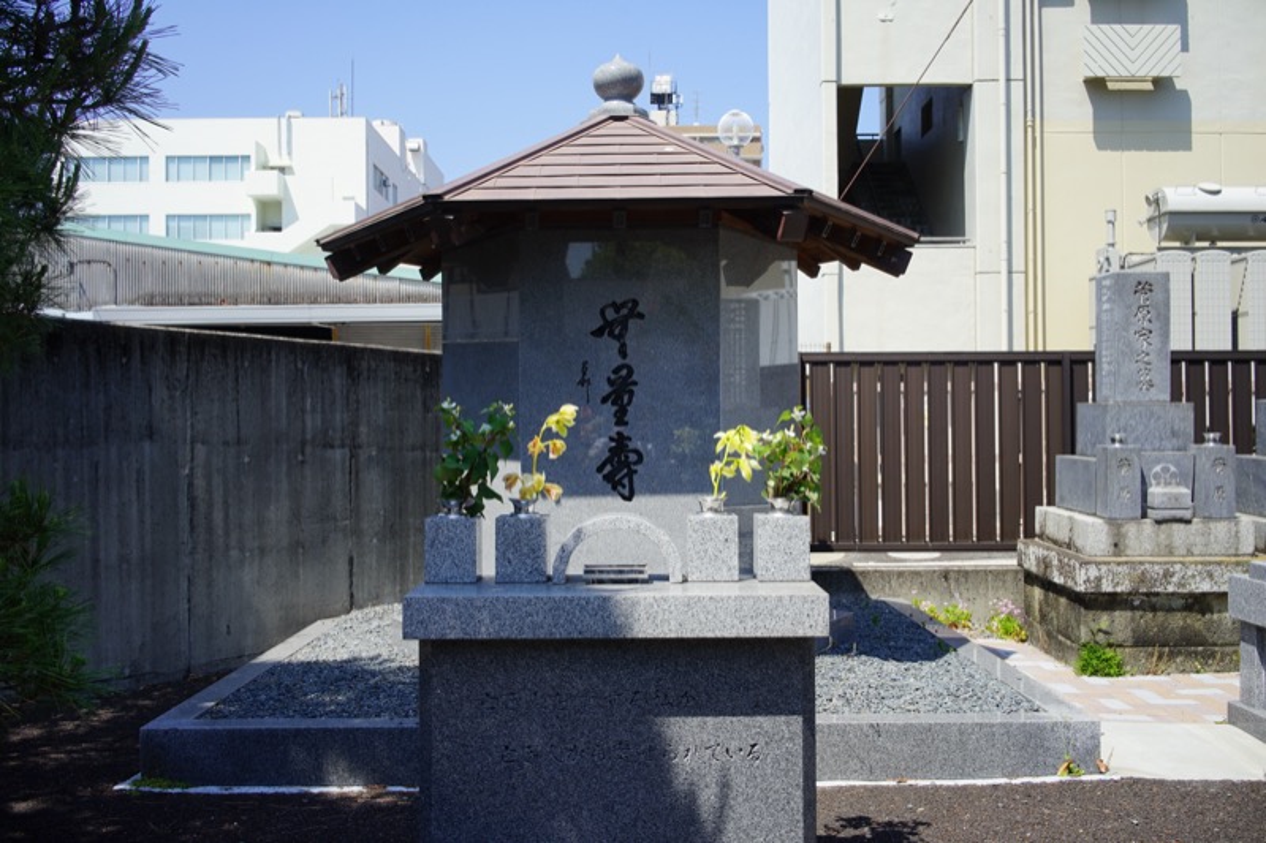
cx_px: 633
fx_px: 1231
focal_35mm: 35
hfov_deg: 54.4
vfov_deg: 37.8
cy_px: 422
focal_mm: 35
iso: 100
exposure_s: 1/125
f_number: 11
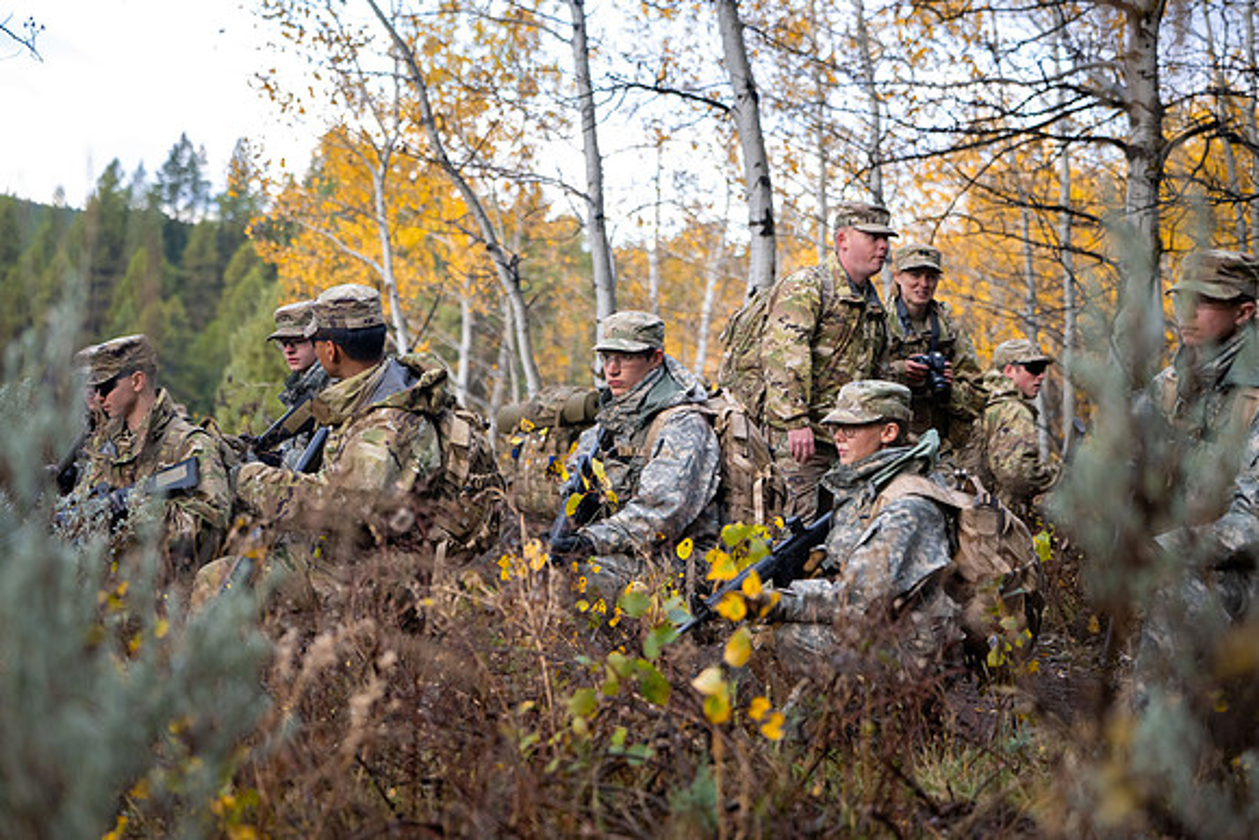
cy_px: 420
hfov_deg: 28.8
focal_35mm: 70
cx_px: 630
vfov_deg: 19.5
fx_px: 2449
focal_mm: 70
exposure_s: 1/800
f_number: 2.8
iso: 1000
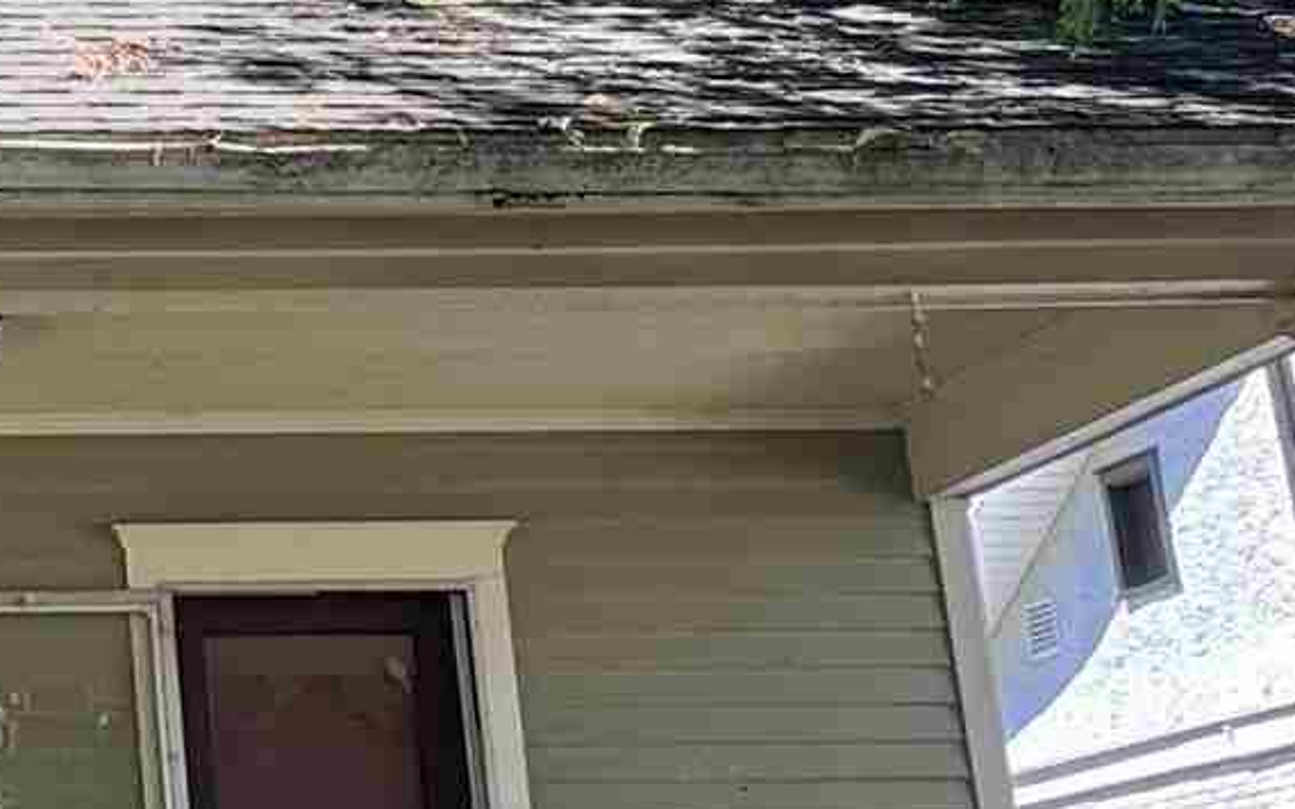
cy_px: 348
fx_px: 2823
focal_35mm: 80
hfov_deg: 22.4
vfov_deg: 16.3
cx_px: -507
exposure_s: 1/259
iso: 40
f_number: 2.2
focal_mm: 2.22
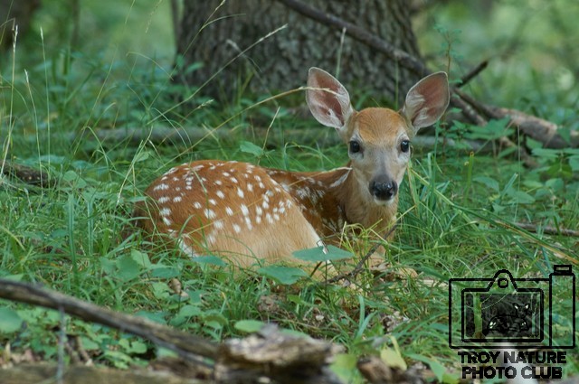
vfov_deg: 2.5
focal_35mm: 540
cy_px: 192
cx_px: 290
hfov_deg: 3.8
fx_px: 8674
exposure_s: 1/50
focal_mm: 360
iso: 1600
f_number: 8
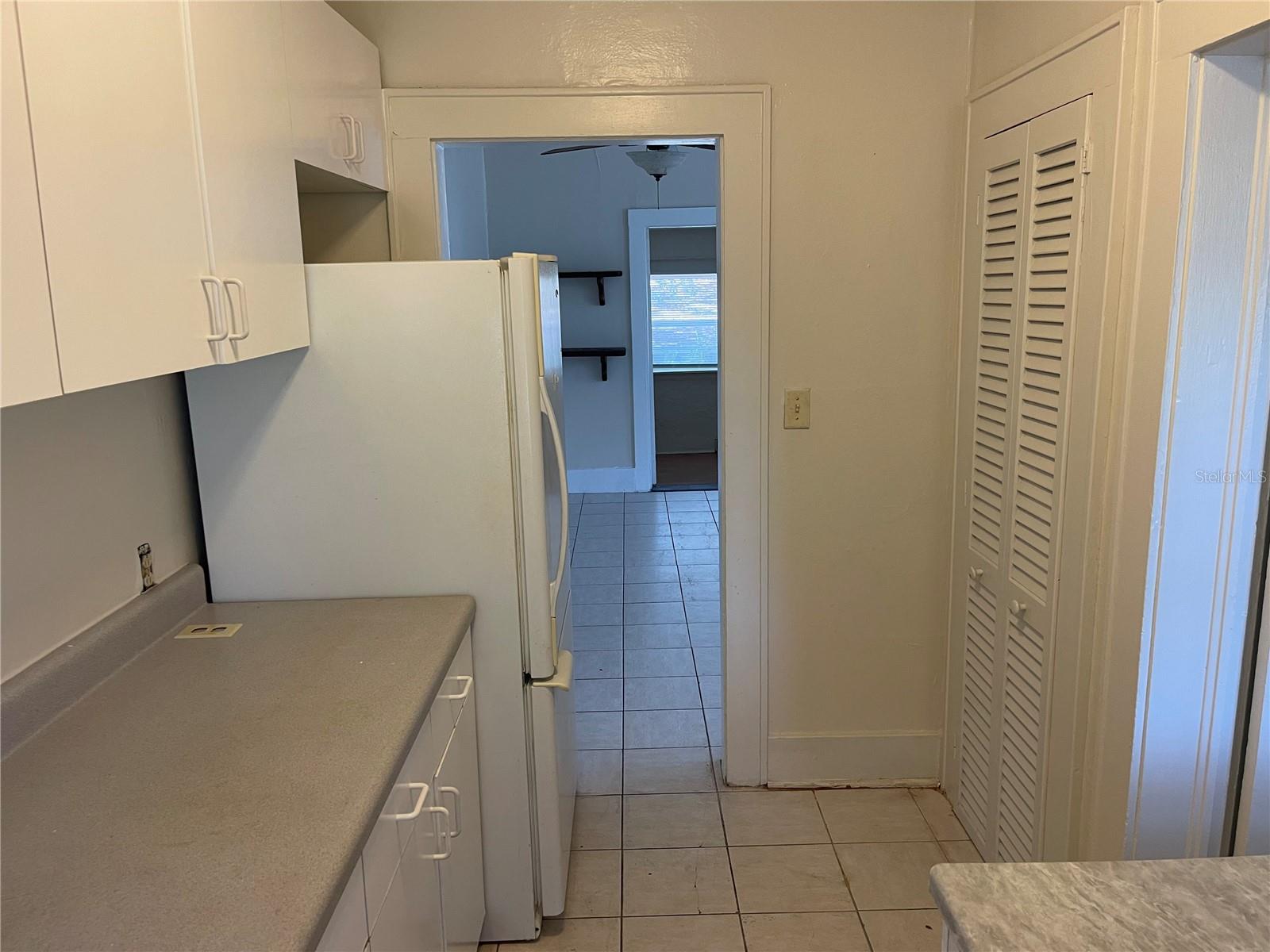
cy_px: 476
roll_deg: +2.2
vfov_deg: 54.9
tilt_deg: -10.8
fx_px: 917
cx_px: 635
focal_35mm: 25
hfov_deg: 69.4
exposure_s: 1/60
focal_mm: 5.1
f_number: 1.6
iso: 100
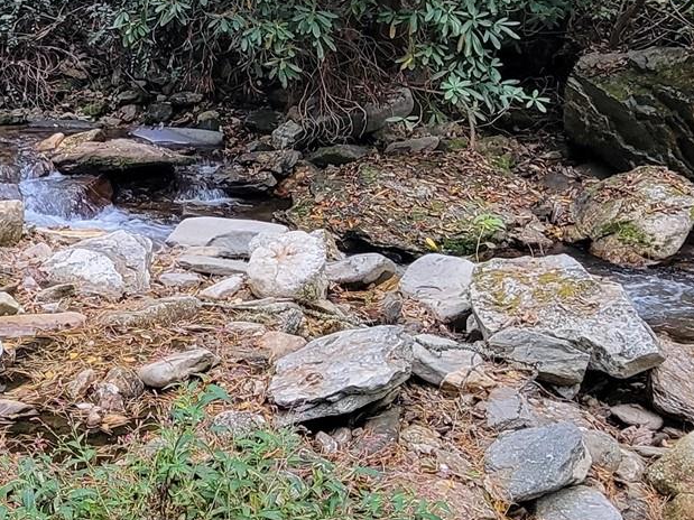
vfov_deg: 33.6
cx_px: 72
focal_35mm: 43
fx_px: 862
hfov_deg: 40.6
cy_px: 256
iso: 125
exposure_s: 1/60
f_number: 2.2
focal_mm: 2.2
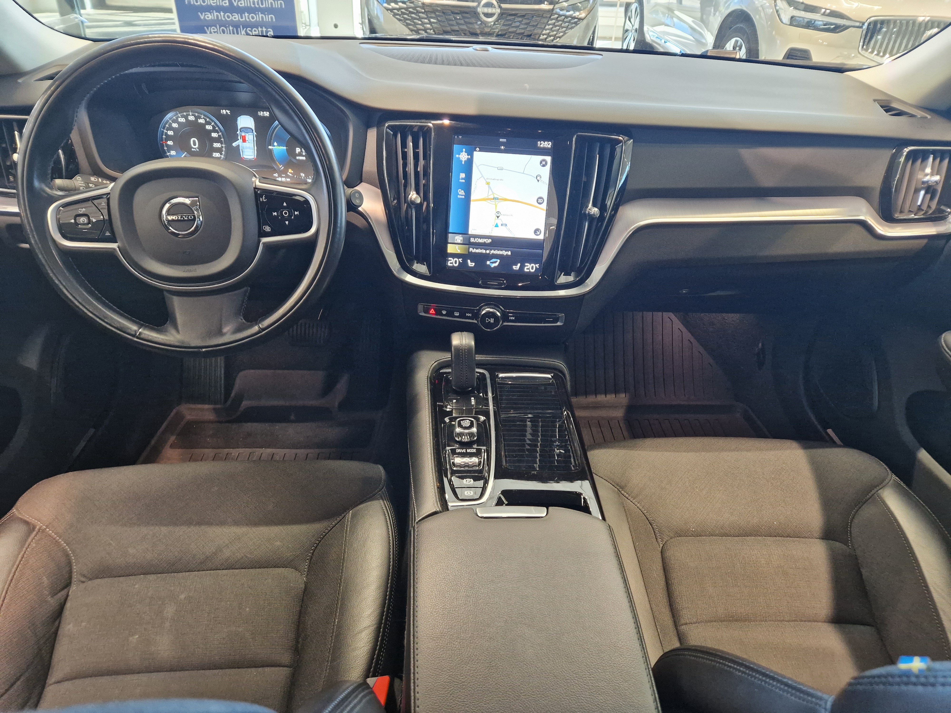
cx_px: 476
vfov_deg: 58.9
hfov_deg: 73.9
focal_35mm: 23
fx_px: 632
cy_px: 356
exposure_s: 1/100
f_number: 1.8
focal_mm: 5.4
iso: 500
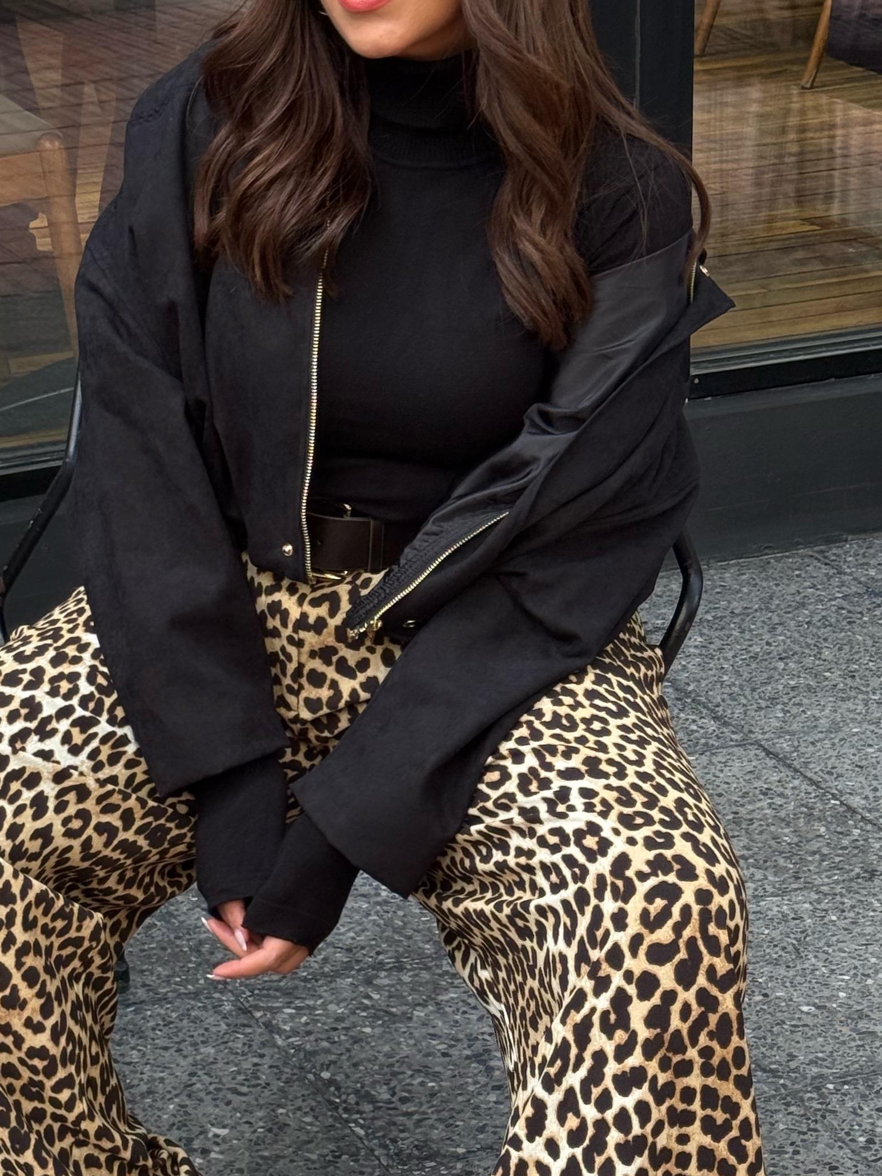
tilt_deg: -19.6
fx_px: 3194
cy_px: 704
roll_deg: +1.9
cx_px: 229
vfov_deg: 20.8
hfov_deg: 15.7
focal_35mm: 94
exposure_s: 1/681
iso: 80
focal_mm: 6.76
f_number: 1.78
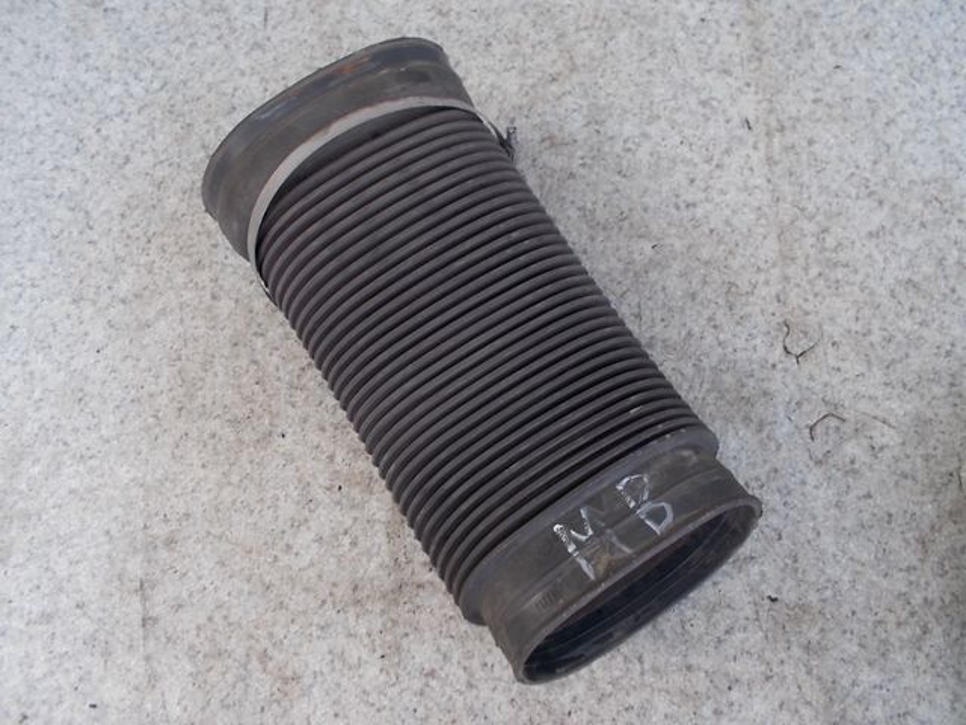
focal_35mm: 29
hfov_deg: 61.7
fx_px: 809
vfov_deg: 48.2
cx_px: 483
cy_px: 362
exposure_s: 1/30
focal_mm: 4.1
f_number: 3.3
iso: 80
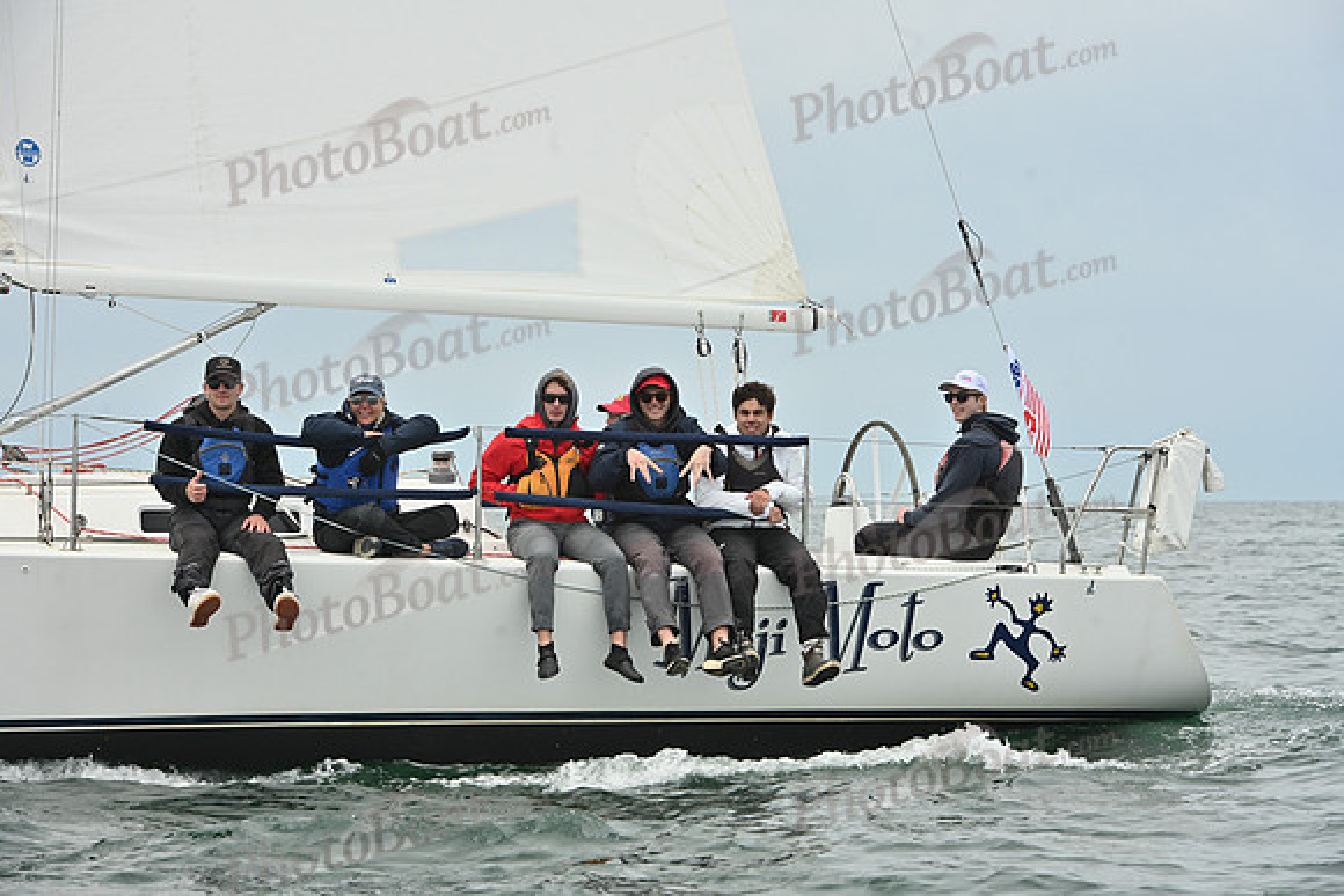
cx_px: 672
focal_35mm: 135
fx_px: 5041
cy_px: 448
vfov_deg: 10.2
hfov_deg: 15.2
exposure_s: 1/1000
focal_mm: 135
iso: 320
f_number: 10
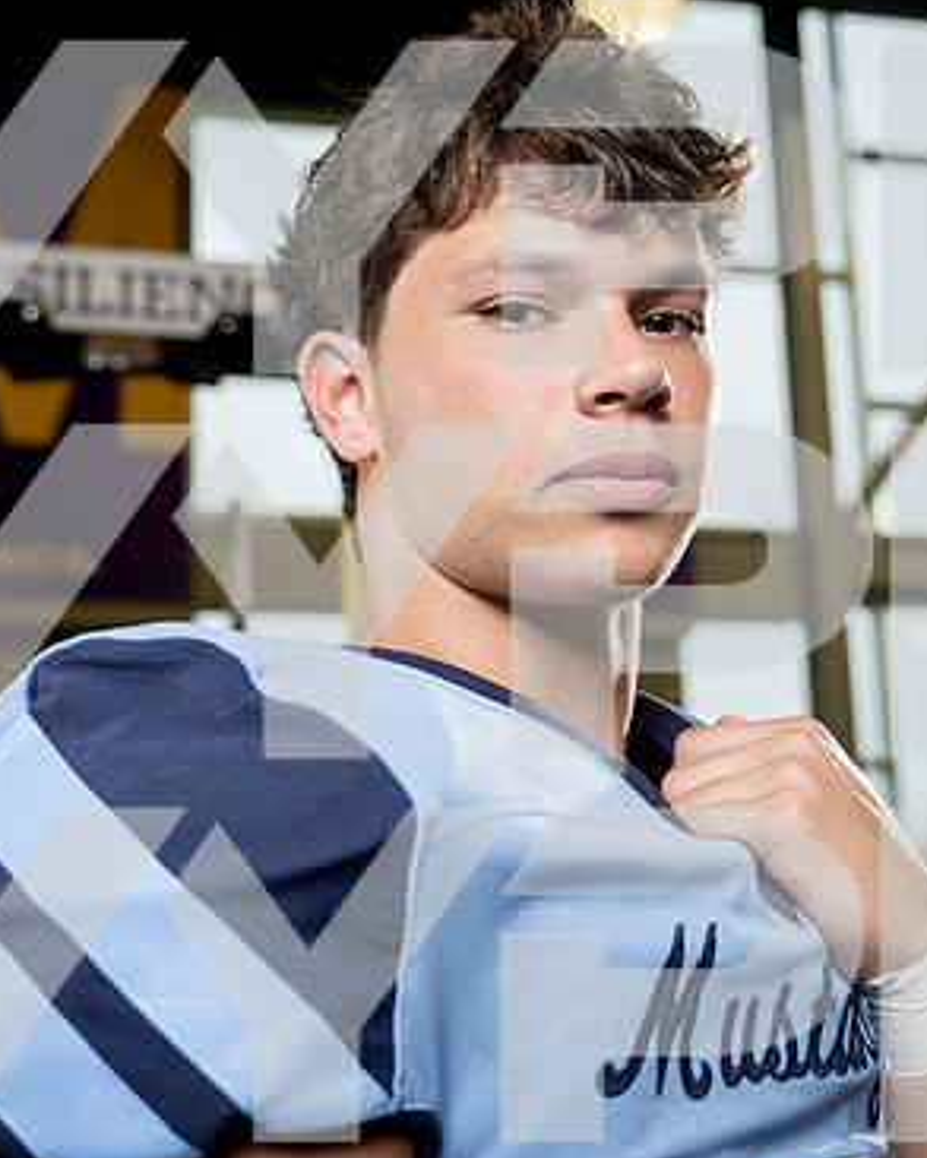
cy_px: 593
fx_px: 1783
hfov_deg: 29.1
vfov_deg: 36.0
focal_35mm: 52
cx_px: 449
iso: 640
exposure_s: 1/250
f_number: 4
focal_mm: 35
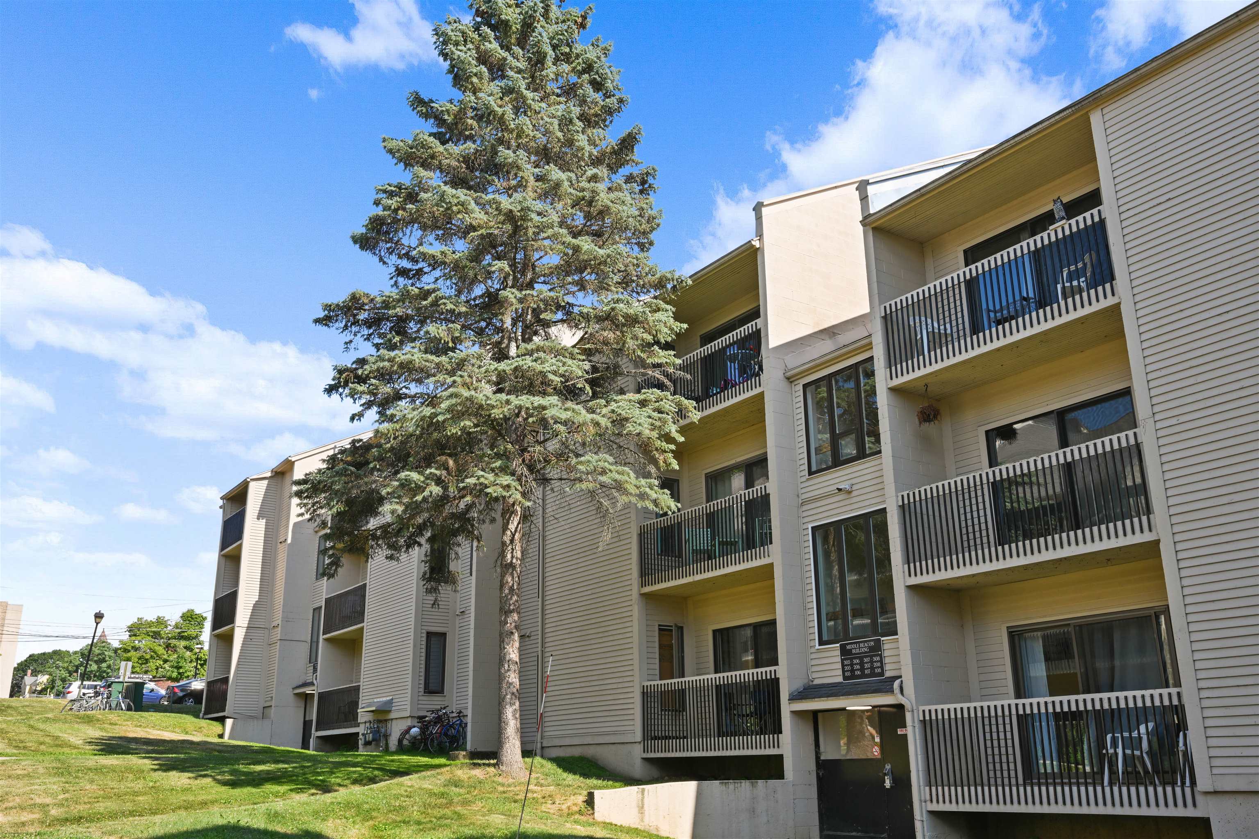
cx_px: 630
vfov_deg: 43.6
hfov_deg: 61.9
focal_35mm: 30
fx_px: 1049
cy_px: 420
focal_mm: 30
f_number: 14
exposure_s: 1/30
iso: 100
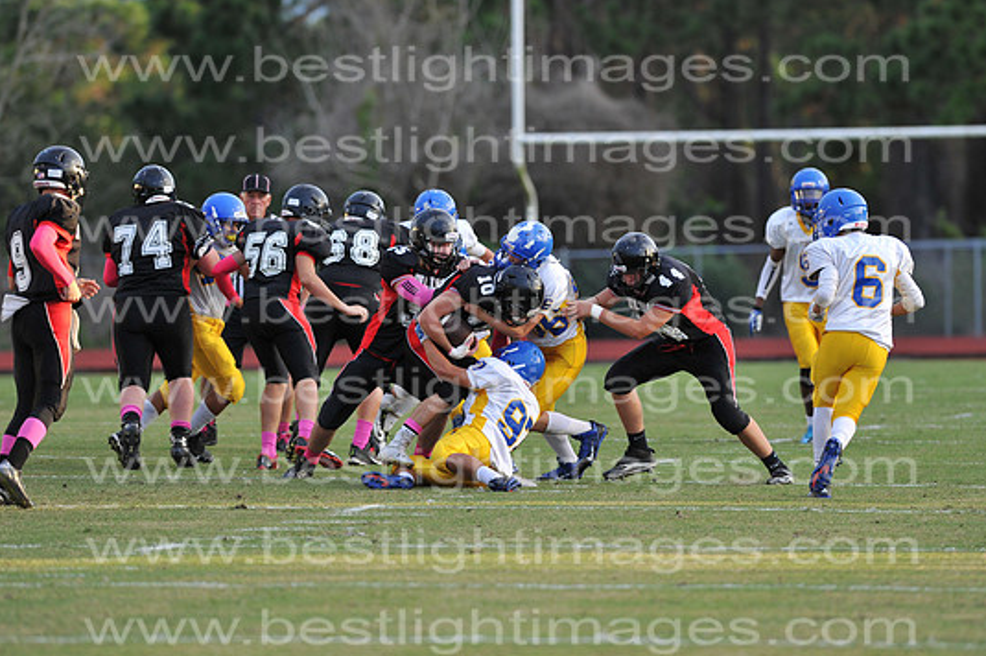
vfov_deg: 4.2
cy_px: 350
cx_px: 501
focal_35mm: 325
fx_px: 8896
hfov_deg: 6.3
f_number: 4
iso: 1000
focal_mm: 300
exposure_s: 1/1000
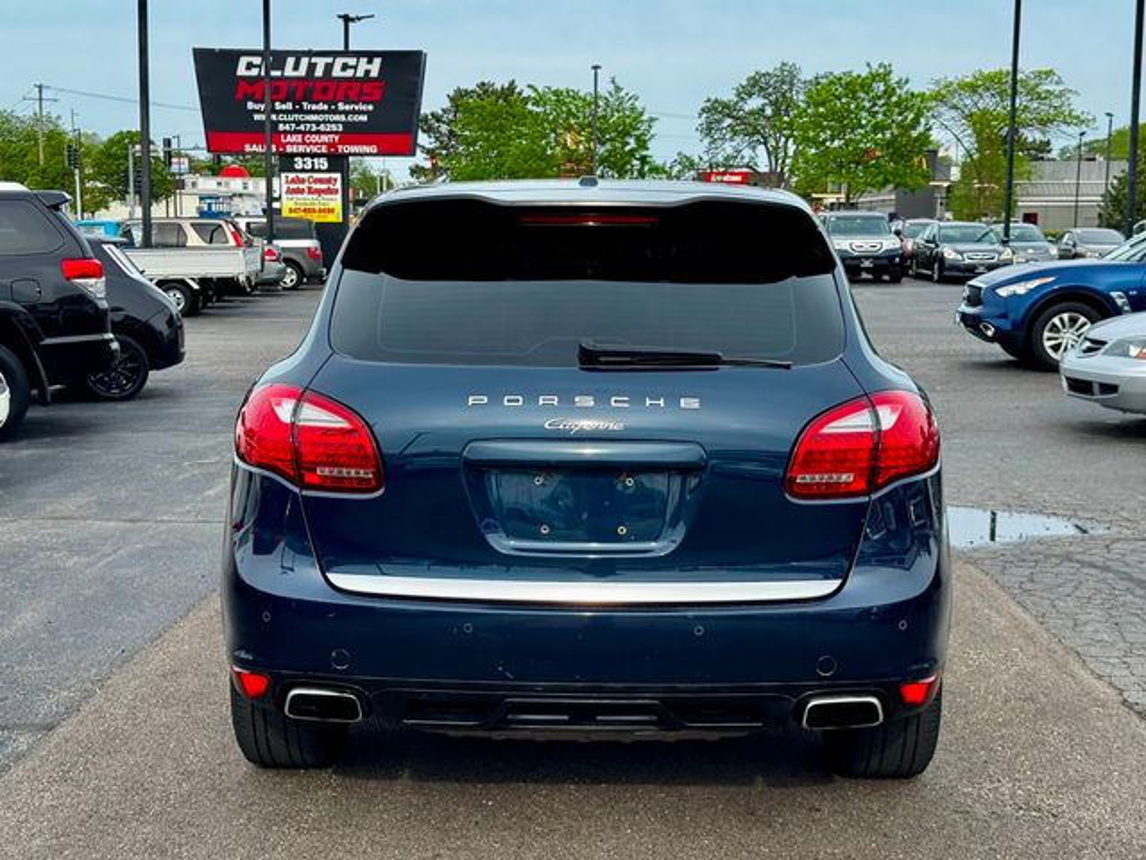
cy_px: 430
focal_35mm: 48
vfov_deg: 30.3
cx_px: 573
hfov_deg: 39.7
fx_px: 1589
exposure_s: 1/1172
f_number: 1.78
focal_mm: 6.76
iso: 64
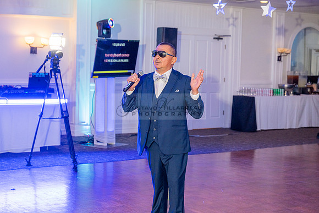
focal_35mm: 67
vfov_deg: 20.3
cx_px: 160
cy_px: 106
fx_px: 594
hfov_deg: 30.1
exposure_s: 1/200
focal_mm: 67
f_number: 4.5
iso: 1000
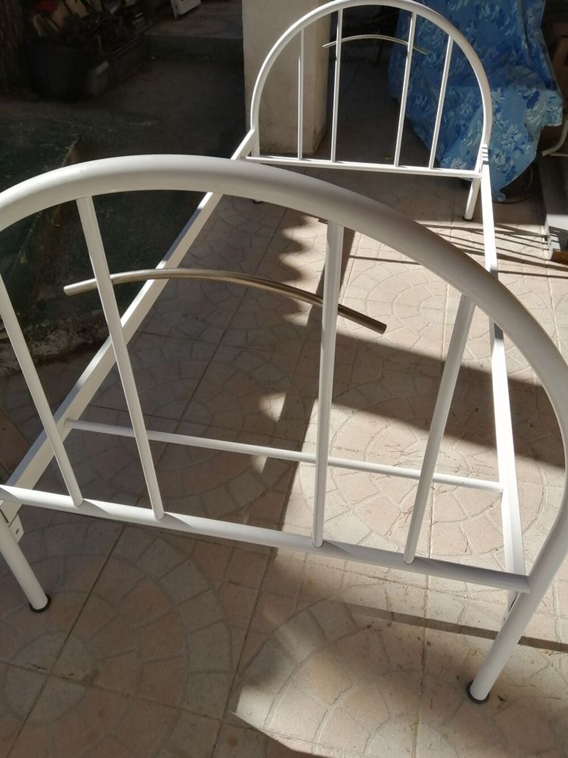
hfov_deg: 53.1
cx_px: 284
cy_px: 379
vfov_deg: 67.3
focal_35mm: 26
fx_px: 569
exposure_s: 1/1621
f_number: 1.8
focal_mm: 3.6
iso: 50
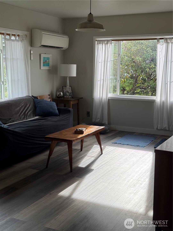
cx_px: 86
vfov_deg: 39.7
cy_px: 116
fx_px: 320
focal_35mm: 48
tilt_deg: -8.1
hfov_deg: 30.3
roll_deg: +0.2
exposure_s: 1/606
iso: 64
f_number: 1.78
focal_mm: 6.76
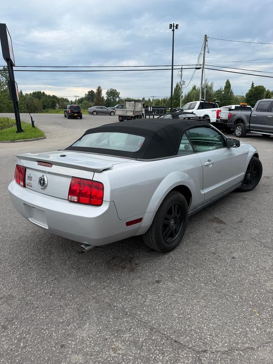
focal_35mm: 24
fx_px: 252
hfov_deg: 56.8
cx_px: 136
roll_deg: +0.7
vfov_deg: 71.6
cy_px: 182
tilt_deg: -13.4
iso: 80
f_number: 1.78
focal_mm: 6.76
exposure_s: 1/1585
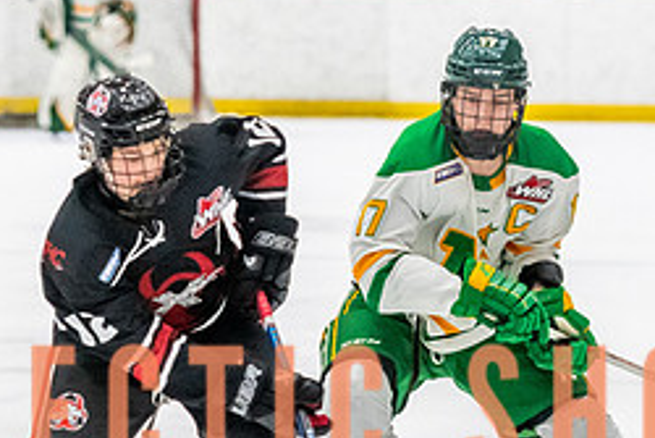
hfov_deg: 5.3
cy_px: 410
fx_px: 7136
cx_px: 121
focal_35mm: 392
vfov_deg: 3.5
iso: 3200
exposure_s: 1/640
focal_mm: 112
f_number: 2.8
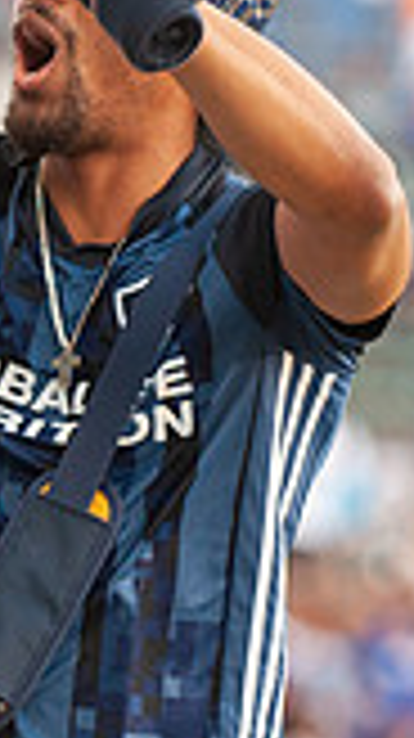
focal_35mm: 556
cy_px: 418
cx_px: 18
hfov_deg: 2.2
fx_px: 10873
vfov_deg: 3.9
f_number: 2.8
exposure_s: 1/320
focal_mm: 150
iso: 1250
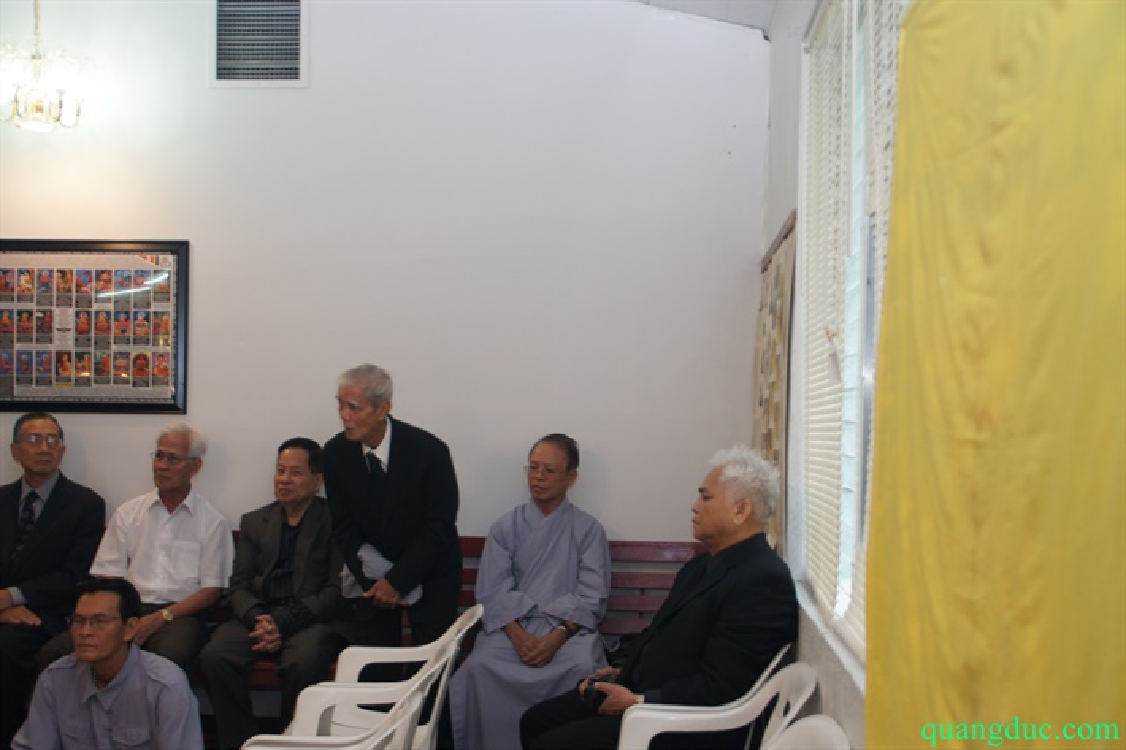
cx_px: 563
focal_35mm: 42
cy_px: 375
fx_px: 1313
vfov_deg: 31.9
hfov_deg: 46.4
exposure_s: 1/60
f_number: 4
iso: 400
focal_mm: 28
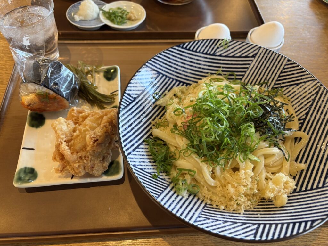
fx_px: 246
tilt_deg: -57.3
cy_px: 123
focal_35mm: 26
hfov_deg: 67.3
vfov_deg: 53.1
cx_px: 164
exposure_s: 1/60
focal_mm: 5.96
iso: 160
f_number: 1.6
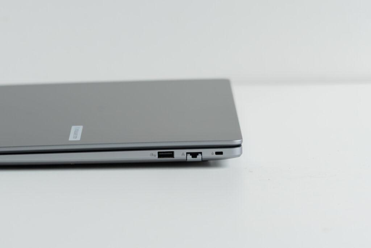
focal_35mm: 225
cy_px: 124
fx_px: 2319
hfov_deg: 9.1
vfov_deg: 6.1
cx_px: 186
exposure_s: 1/160
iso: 400
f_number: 6.3
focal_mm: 150
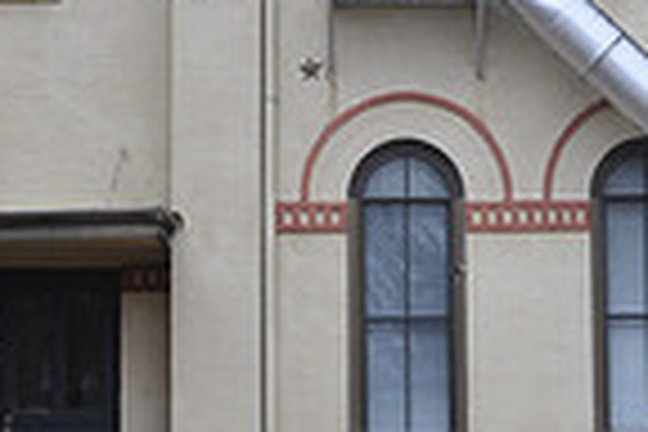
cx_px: 454
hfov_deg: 15.4
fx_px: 2394
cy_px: 223
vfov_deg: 10.3
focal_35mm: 133
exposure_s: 1/40
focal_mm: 22
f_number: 6.3
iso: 200
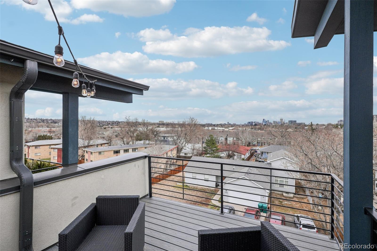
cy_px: 126
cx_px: 188
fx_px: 173
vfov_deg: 72.0
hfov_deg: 95.0
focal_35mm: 16
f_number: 8
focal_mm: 11
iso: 100
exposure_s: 1/350
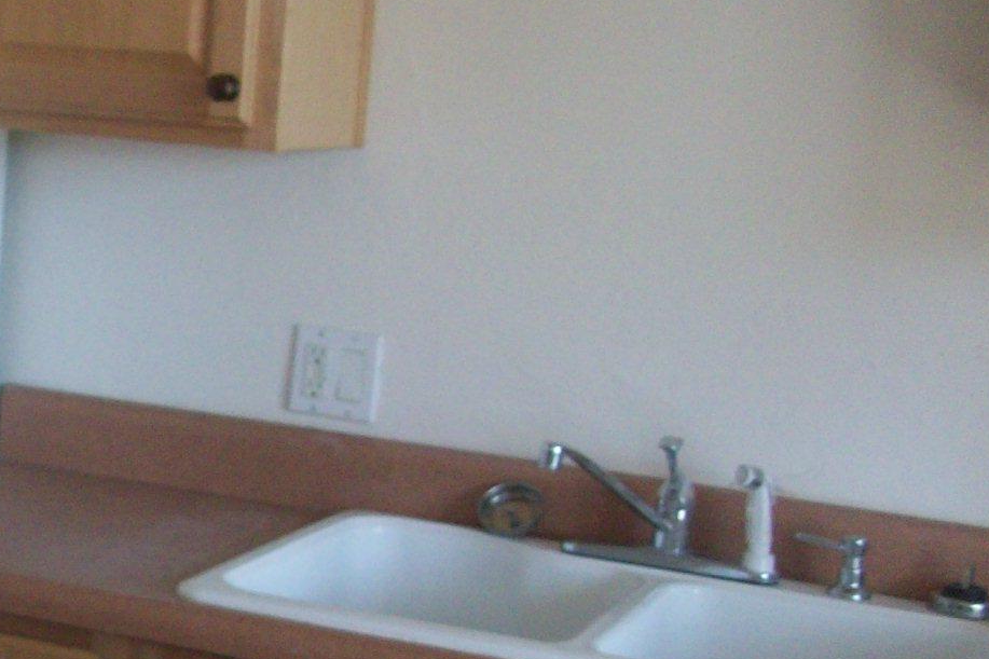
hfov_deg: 24.3
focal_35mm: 79
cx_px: -35
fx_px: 2170
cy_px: 372
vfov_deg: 17.3
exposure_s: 1/64.3
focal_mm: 5.7
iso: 160
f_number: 2.8
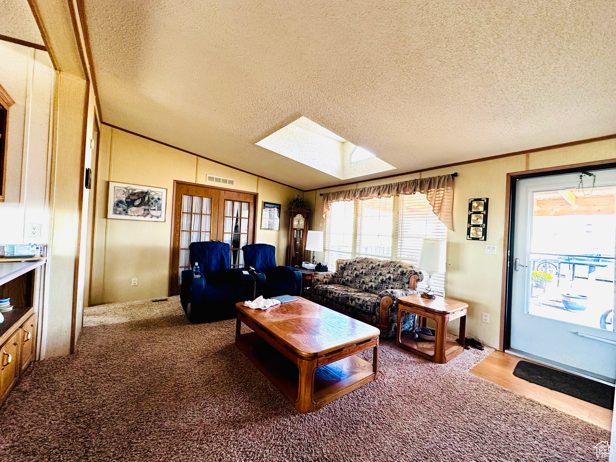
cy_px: 231
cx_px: 308
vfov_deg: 85.7
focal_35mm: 14
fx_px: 249
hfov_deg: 102.1
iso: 250
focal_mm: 2.22
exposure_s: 1/99
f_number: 2.2
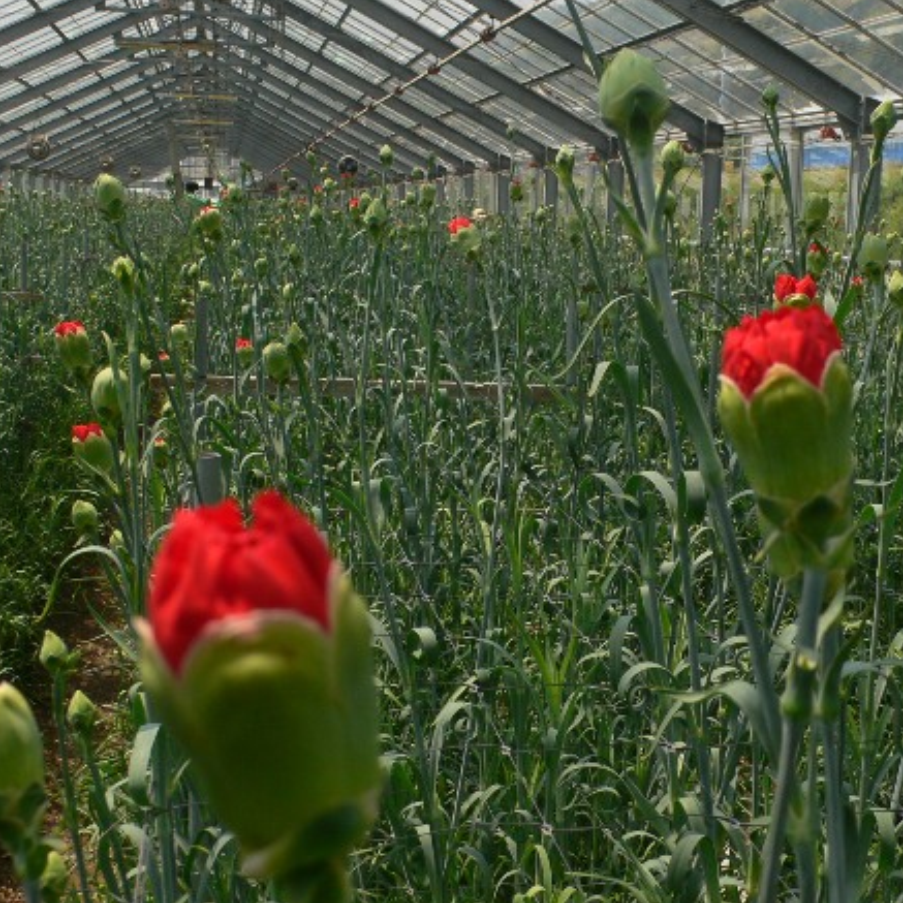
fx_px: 1299
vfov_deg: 38.3
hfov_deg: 38.2
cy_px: 426
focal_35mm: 44
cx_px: 539
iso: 80
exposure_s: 1/400
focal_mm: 6.3
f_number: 4
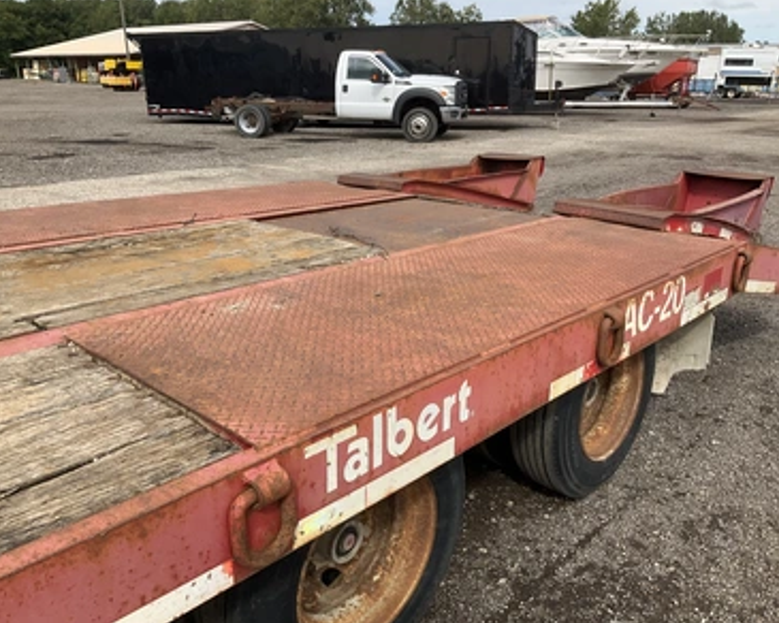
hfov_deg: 57.2
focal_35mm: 31
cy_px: 305
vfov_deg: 47.1
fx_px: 715
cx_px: 386
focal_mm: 3
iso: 25
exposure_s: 1/1412
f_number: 1.8
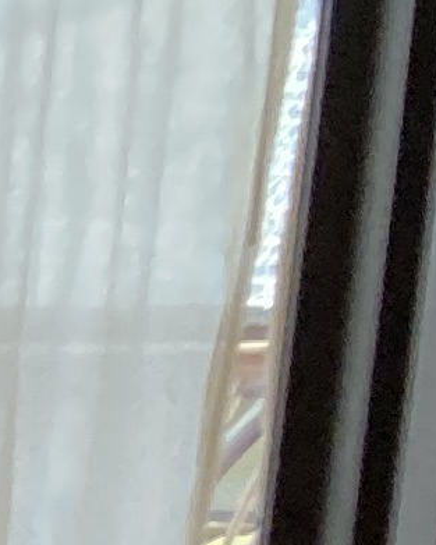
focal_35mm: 282
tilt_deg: -12.0
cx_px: -2233
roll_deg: +0.1
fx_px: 4547
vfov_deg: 6.5
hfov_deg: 4.3
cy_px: 1303
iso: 160
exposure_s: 1/60
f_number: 1.8
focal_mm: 3.99
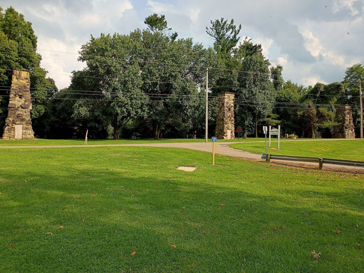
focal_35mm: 29
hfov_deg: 61.7
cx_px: 182
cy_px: 136
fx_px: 305
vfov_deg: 48.2
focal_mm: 4.27
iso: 102
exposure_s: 1/997
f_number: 1.8
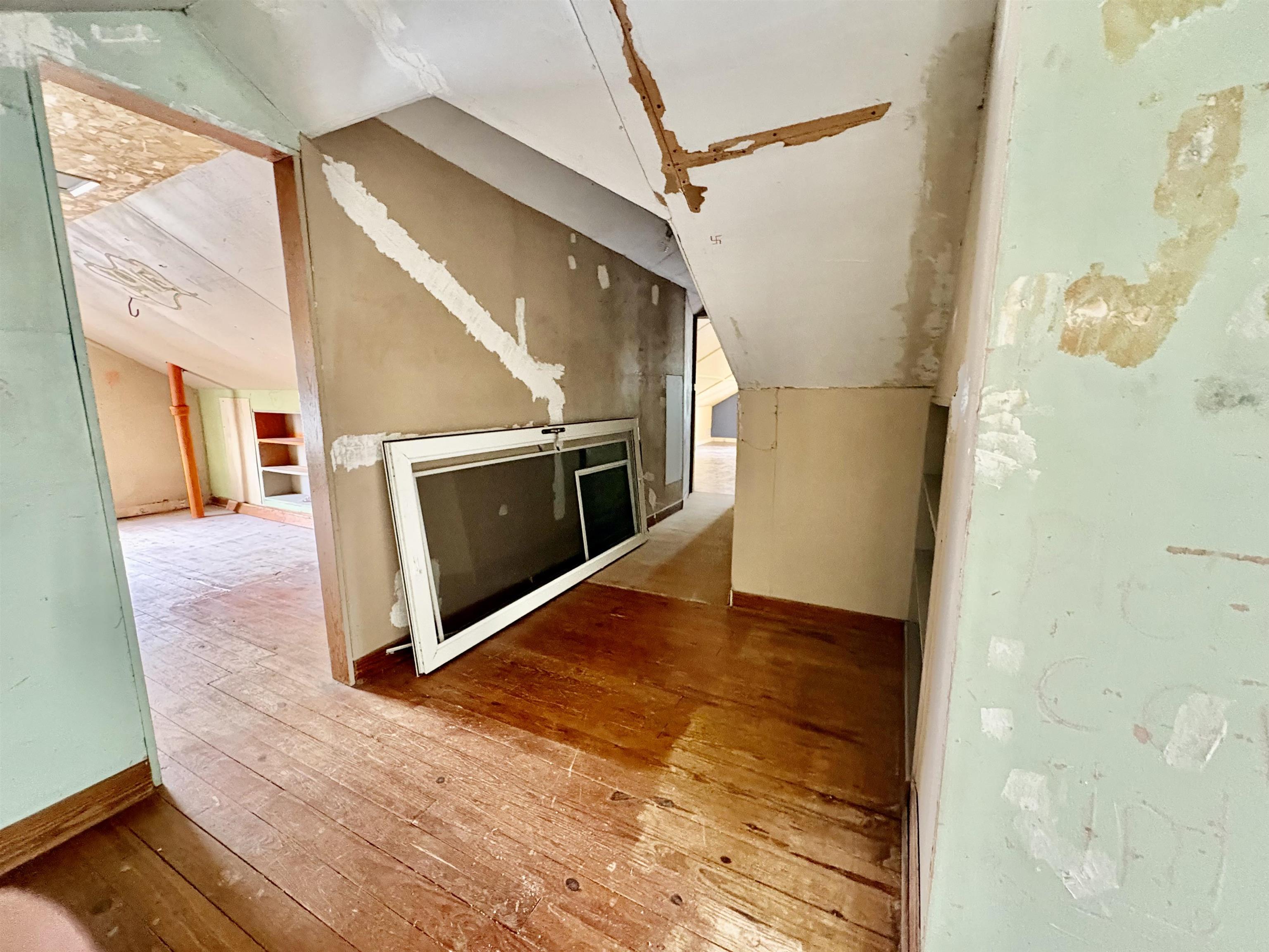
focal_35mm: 14
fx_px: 513
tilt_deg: -8.9
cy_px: 476
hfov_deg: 102.1
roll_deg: +0.2
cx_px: 634
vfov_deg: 85.7
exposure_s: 1/30
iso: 1250
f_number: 2.2
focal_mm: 2.22
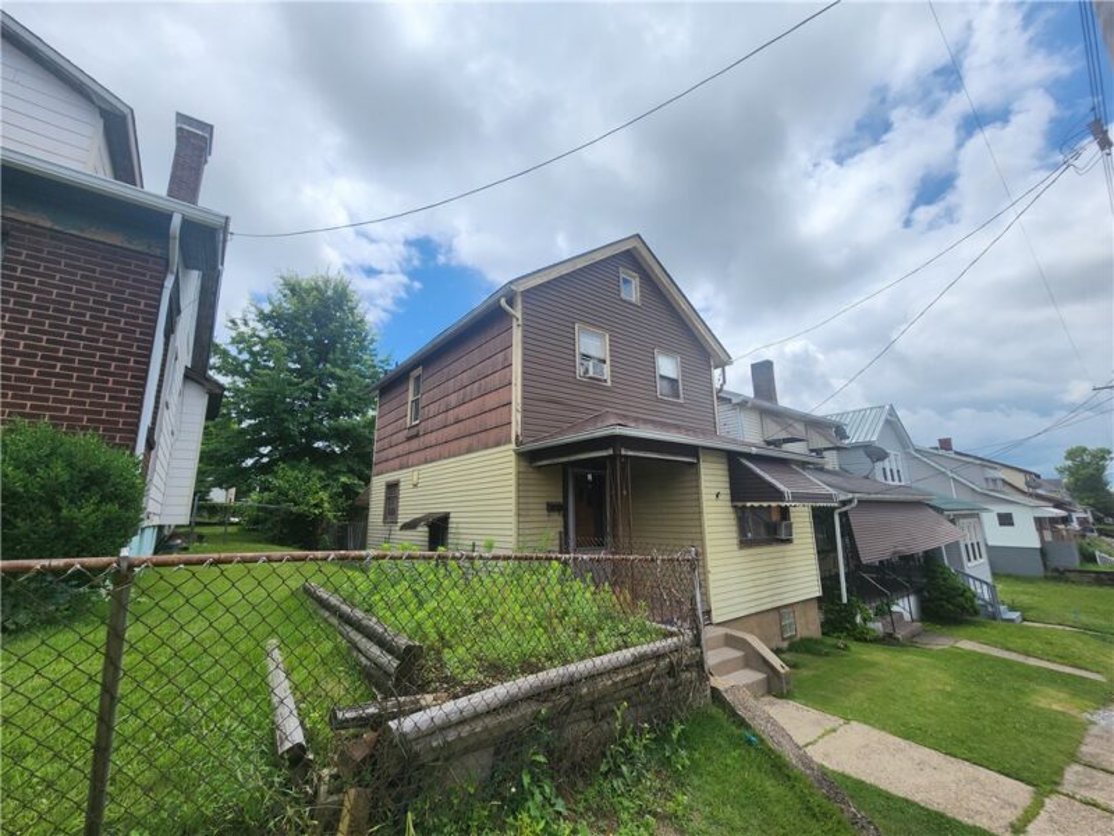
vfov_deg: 89.9
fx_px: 418
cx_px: 557
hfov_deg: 106.2
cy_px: 418
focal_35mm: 13
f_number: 2.2
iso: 50
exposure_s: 1/2775
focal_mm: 2.2
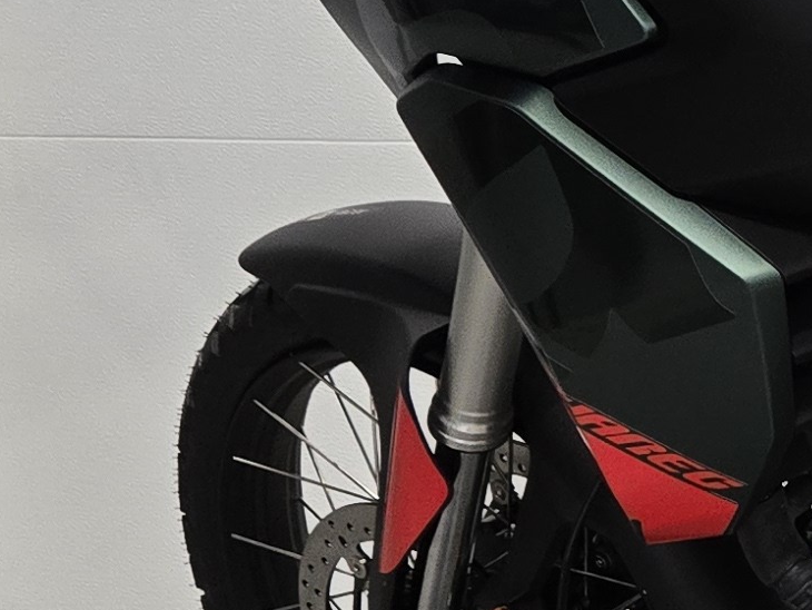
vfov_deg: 11.8
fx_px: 2957
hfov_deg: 14.0
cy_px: 275
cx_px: 1446
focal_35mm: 126
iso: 250
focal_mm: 5.4
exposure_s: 1/120
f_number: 1.8
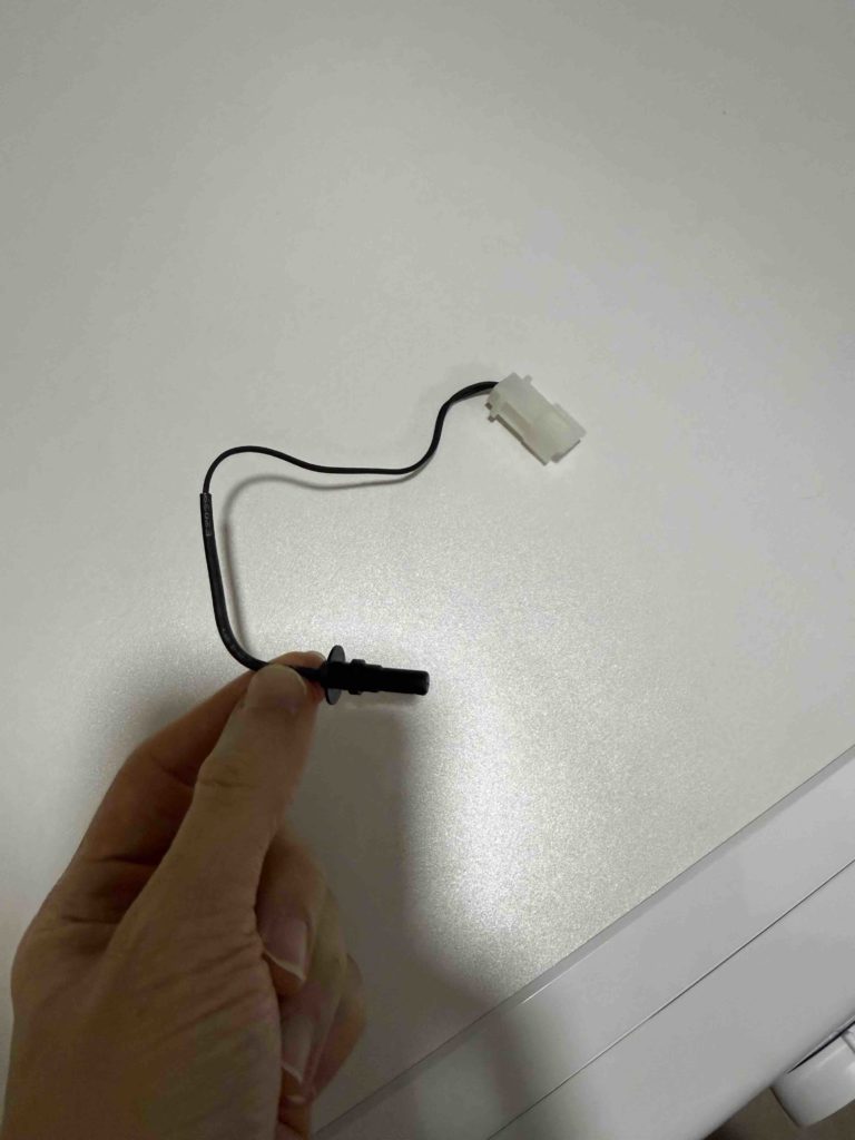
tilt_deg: -72.6
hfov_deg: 56.8
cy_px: 570
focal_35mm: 24
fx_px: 790
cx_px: 428
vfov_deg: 71.6
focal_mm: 2.22
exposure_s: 1/100
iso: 160
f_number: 2.2
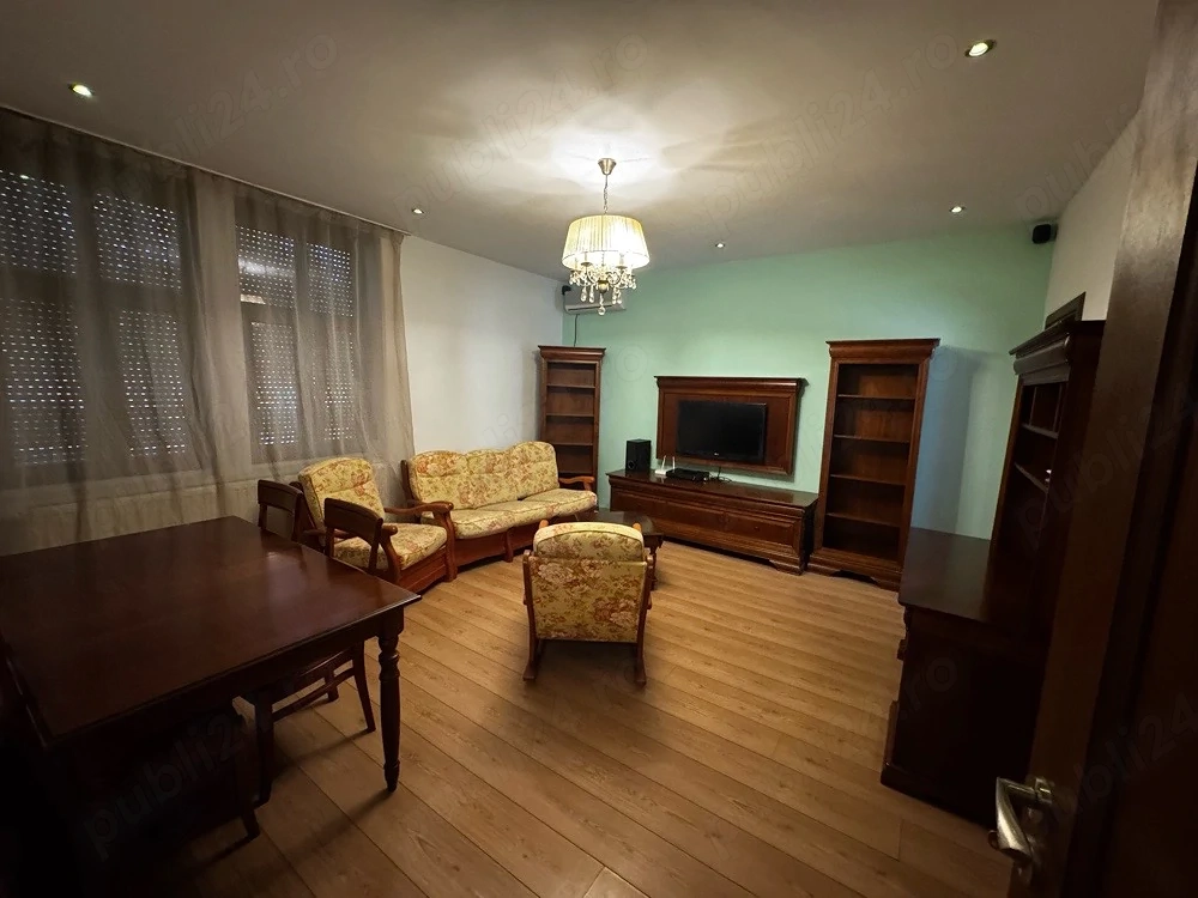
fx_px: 485
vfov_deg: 85.7
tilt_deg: -7.7
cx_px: 599
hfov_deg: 102.1
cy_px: 449
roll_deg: -0.5
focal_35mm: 14
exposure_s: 1/50
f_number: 2.2
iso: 1000
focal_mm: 2.22
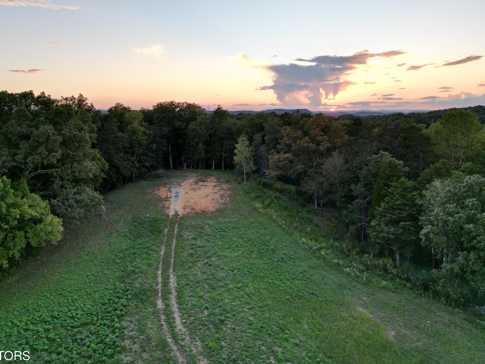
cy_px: 156
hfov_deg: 61.6
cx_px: 230
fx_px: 406
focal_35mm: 29
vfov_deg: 48.1
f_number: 1.7
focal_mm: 6.72
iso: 100
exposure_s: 1/350
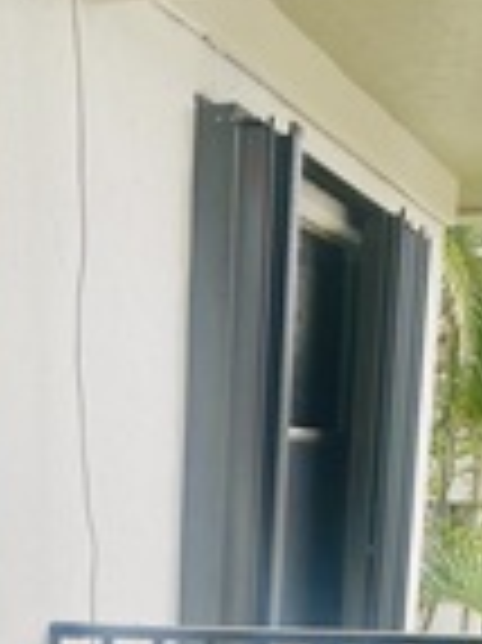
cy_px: 1022
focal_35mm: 91
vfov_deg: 18.5
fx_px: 1692
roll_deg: +0.3
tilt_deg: -15.8
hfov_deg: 15.9
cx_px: -2
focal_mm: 4.25
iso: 32
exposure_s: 1/728
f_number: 1.8
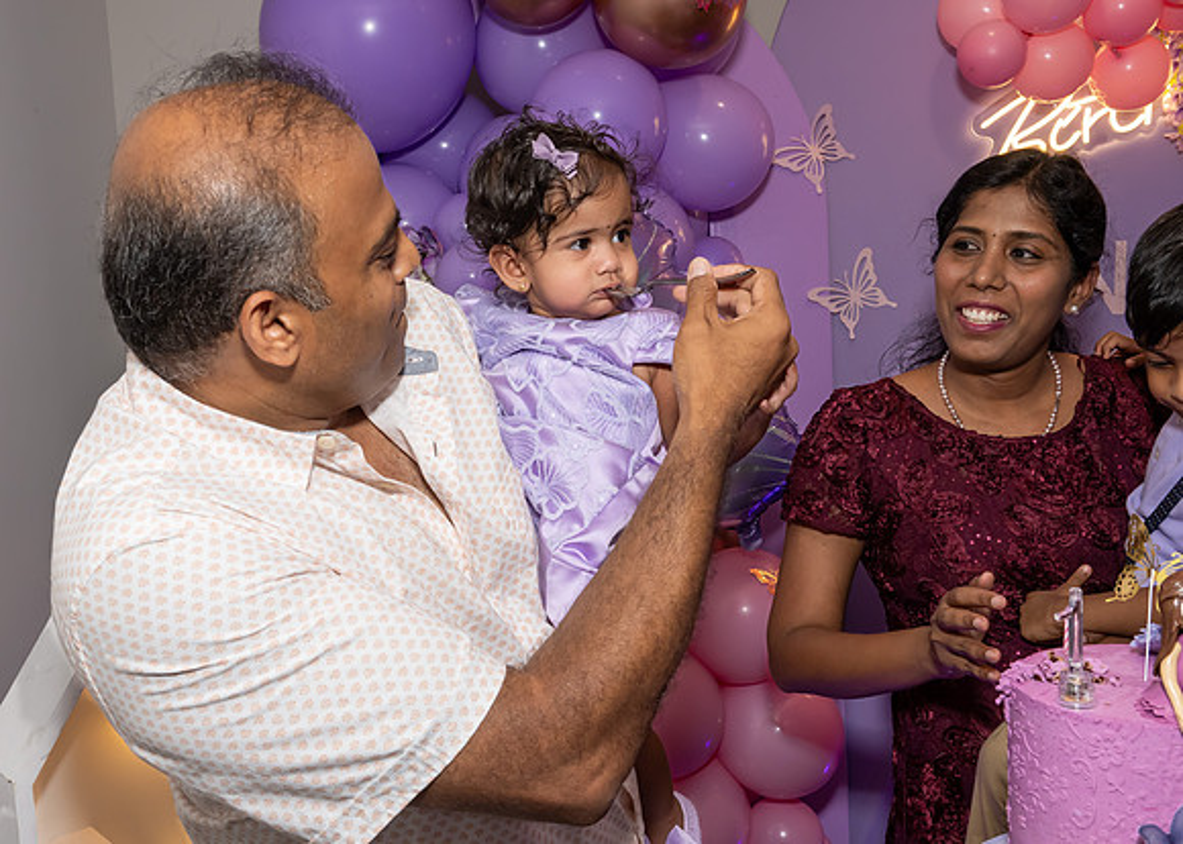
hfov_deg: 51.9
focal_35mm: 36
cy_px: 411
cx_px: 521
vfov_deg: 38.4
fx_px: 1212
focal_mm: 22
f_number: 9
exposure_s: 1/250
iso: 800
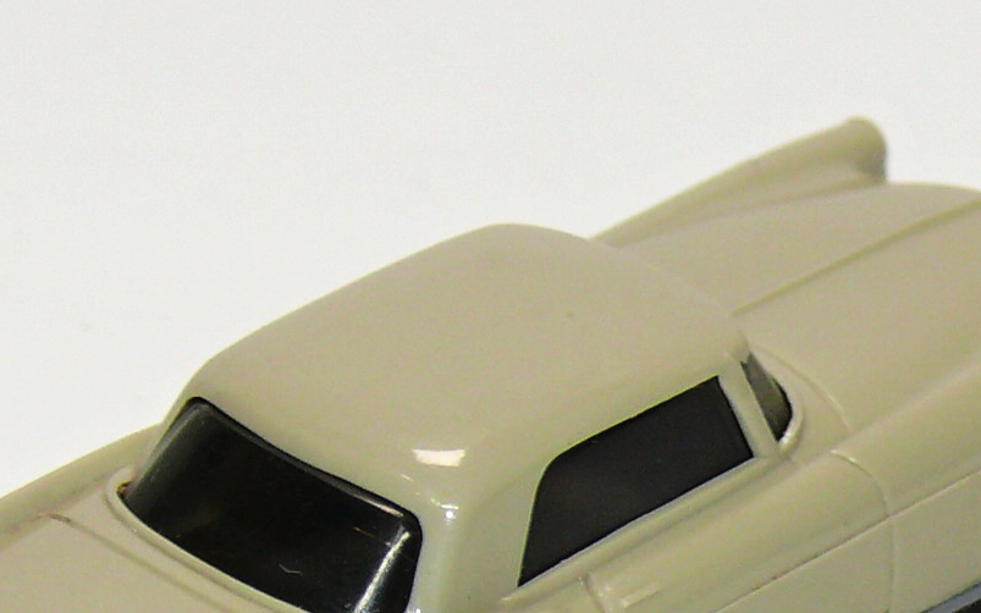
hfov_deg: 7.4
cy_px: 529
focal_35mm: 283
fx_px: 7567
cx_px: 491
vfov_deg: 4.6
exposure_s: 1/30
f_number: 4
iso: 100
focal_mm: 15.9
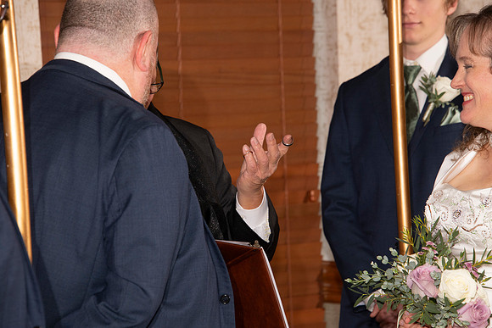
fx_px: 2734
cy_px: 164
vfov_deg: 6.9
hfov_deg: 10.3
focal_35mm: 200
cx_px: 246
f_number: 9
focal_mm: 200
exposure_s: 1/160
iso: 1000
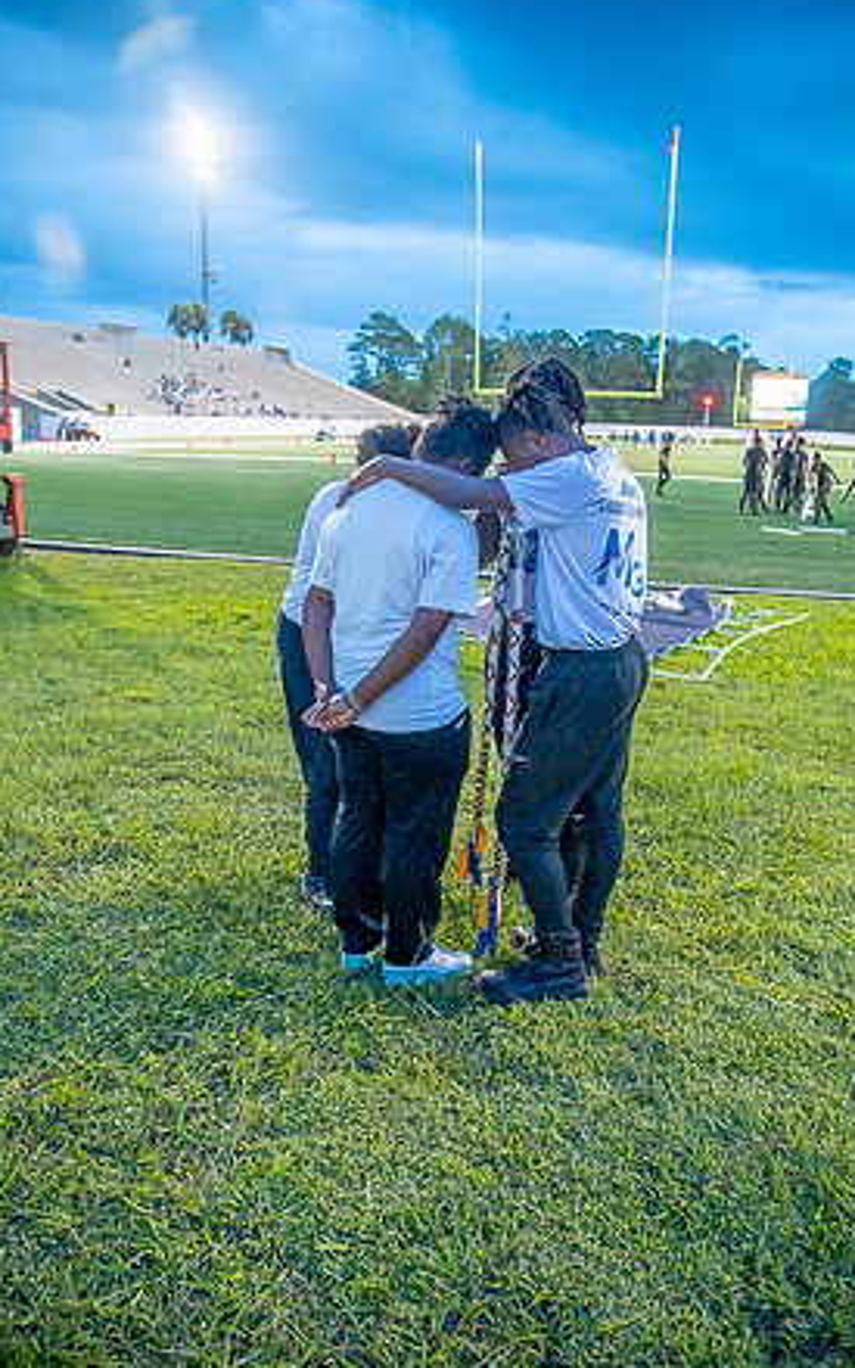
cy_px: 681
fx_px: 932
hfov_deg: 49.3
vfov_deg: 72.5
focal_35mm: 25
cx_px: 452
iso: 2000
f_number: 4
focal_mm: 24
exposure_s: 1/200
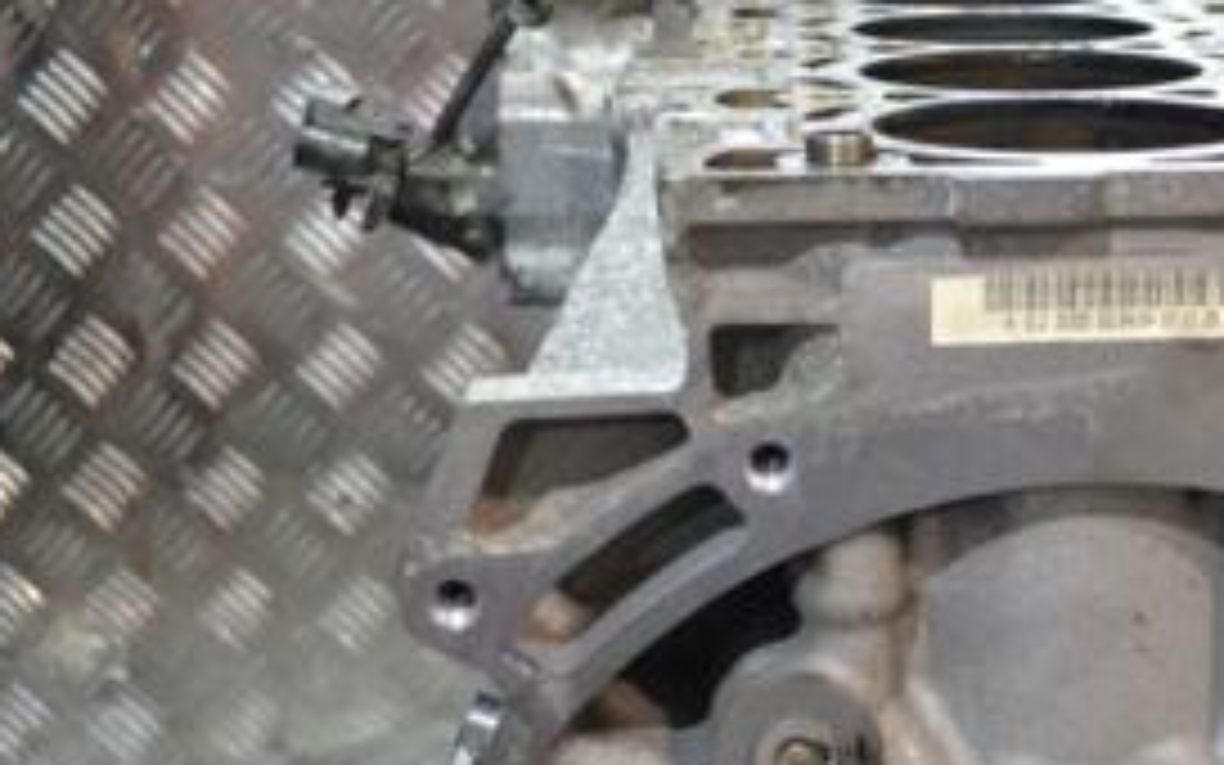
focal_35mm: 81
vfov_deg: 15.9
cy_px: 684
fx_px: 2702
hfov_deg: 25.0
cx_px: 1004
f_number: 4
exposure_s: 1/40
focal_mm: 24
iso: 3200
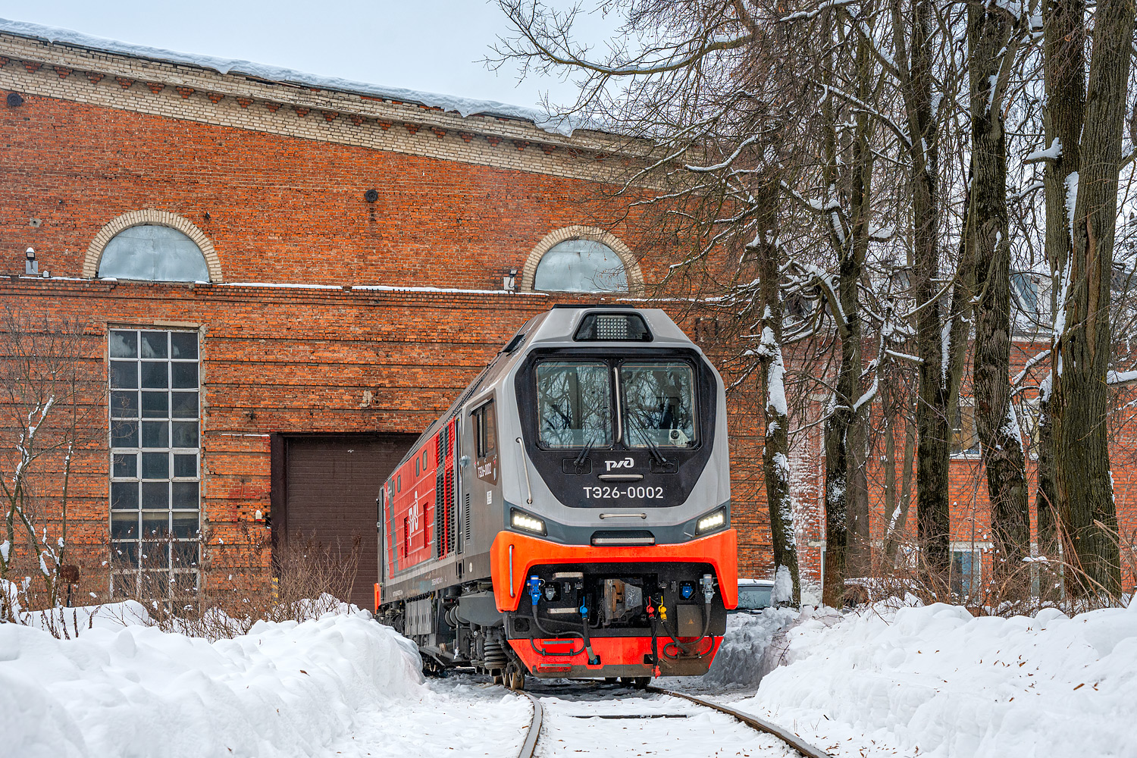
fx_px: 2305
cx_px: 568
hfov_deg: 27.7
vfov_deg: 18.7
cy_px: 379
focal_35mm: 73
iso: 400
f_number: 6.3
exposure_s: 1/200
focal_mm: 73
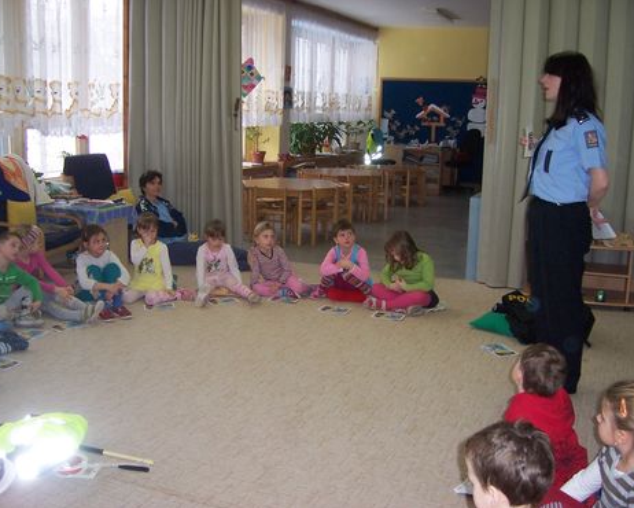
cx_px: 299
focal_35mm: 38
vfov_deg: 39.2
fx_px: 713
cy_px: 256
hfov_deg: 47.9
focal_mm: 6
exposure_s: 1/60
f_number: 3
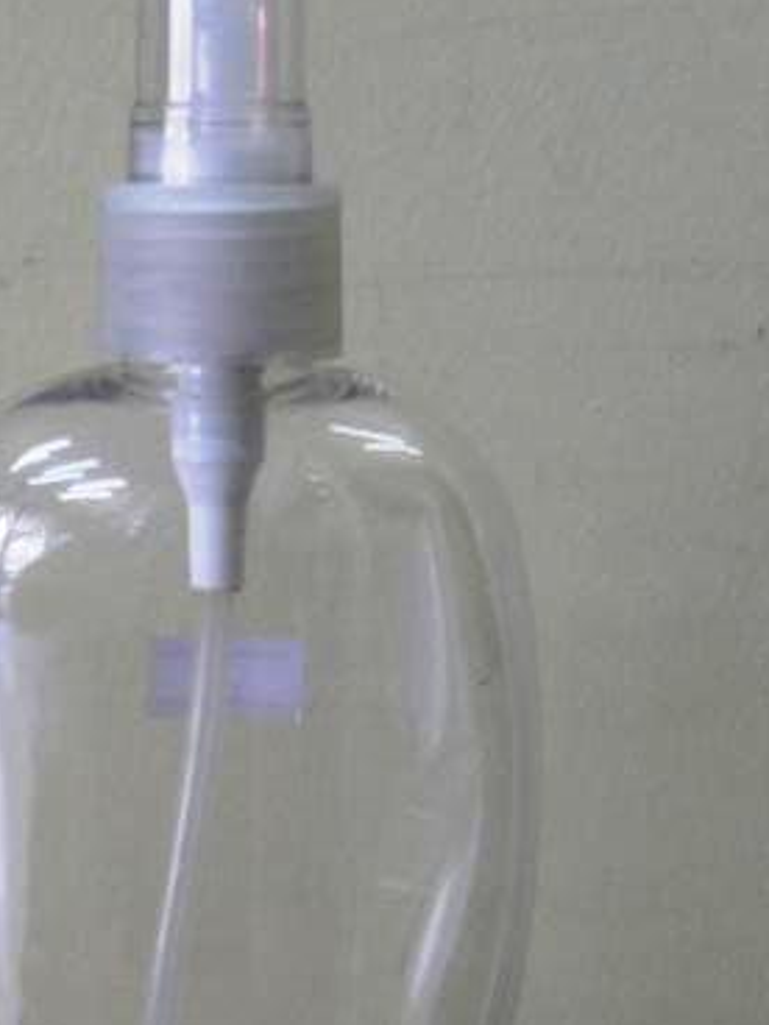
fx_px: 1955
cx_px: 156
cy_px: 730
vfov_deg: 29.1
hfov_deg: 22.0
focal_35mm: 66
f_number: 2.8
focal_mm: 6.3
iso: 160
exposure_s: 1/30
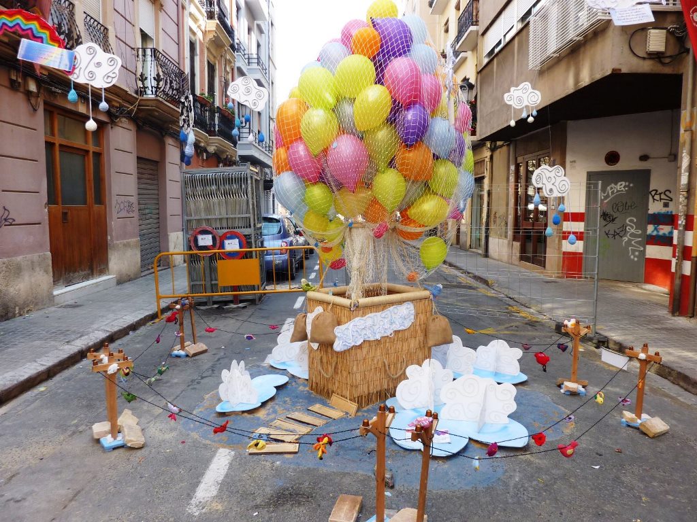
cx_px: 348
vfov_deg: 54.9
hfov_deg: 69.4
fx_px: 503
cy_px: 261
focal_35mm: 25
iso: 80
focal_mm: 4.1
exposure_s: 1/125
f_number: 3.3
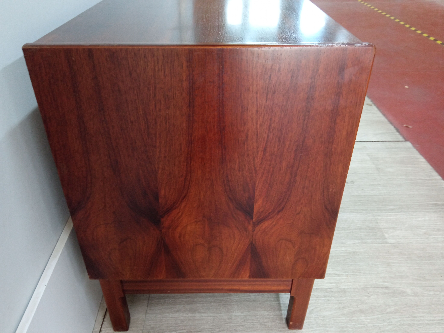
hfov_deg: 65.3
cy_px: 166
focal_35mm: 27
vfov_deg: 51.4
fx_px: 346
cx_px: 222
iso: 723
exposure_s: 1/25
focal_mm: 3.79
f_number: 2.2
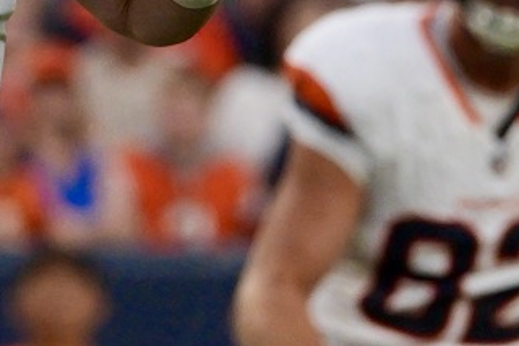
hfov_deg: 1.1
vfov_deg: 0.7
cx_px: -57
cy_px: 370
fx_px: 27002
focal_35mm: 1874
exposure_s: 1/2000
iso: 1250
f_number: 3.5
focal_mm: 200
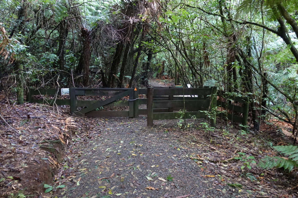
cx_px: 149
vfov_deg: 53.1
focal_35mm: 24
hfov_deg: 73.7
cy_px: 99
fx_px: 199
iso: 1600
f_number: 1.8
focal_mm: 8.8
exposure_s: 1/60
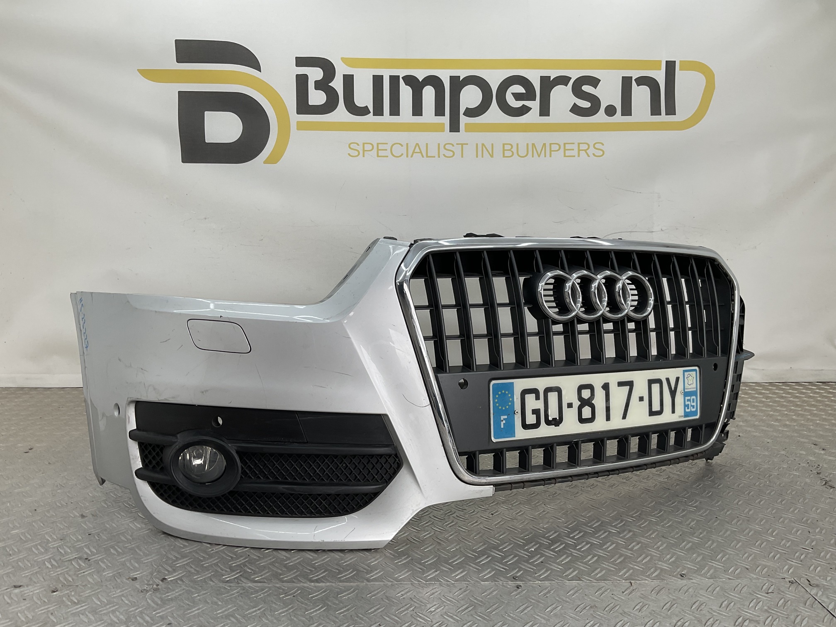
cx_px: 418
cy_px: 314
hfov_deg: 61.7
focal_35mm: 29
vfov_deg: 48.2
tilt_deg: -10.3
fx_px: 700
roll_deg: -1.2
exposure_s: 1/152
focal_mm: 3
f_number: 1.8
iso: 16
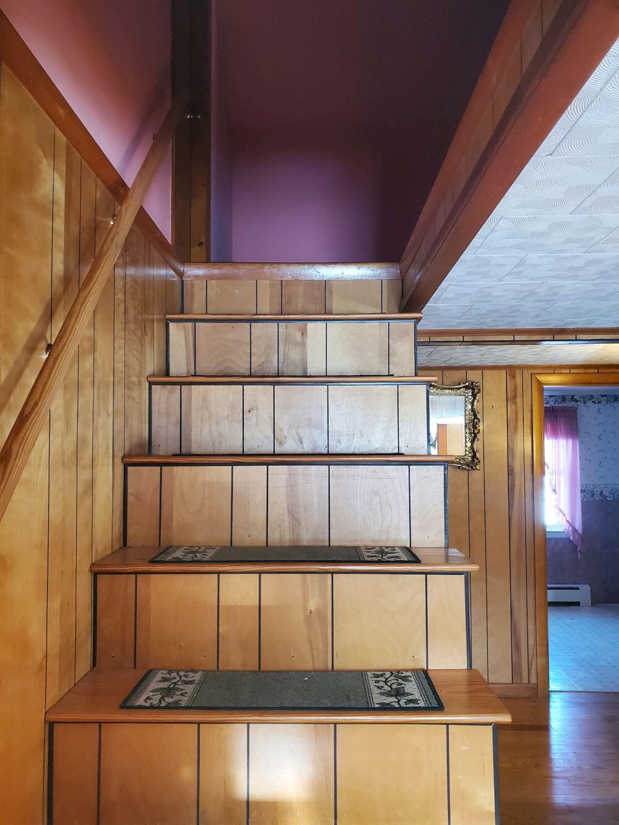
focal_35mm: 26
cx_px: 310
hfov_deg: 53.1
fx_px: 620
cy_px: 412
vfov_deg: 67.3
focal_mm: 4.3
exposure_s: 1/40
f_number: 2.4
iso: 400
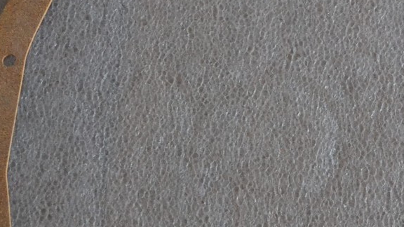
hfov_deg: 25.5
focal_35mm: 81
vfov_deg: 14.9
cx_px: 356
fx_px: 868
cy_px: 150
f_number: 4
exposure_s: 1/60
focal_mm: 22
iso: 3200
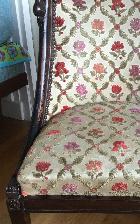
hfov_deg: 25.9
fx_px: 299
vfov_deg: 41.0
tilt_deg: -30.2
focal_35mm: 49
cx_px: 110
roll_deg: -0.1
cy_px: 123
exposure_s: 1/33
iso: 80
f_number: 2.4
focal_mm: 3.3
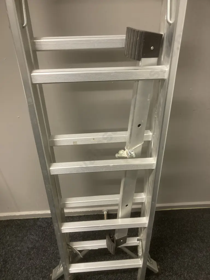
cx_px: 105
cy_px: 140
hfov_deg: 49.7
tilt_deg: -43.3
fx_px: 226
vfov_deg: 63.4
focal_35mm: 28
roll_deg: +1.2
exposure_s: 1/50
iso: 160
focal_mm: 3.99
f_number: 1.8
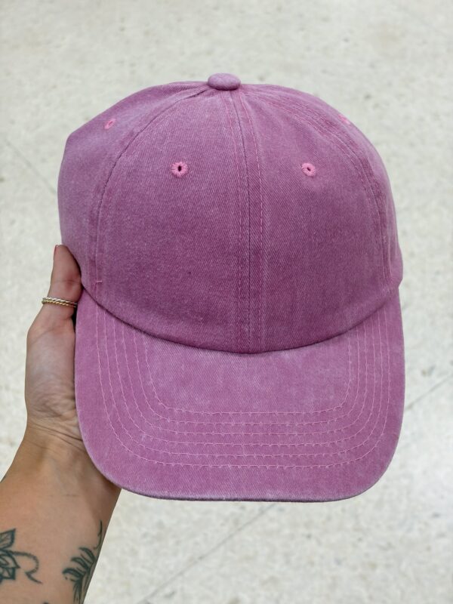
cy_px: 302
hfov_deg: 28.0
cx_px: 226
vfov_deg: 36.8
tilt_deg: -53.4
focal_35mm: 52
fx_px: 907
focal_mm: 5.96
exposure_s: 1/100
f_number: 1.6
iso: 40
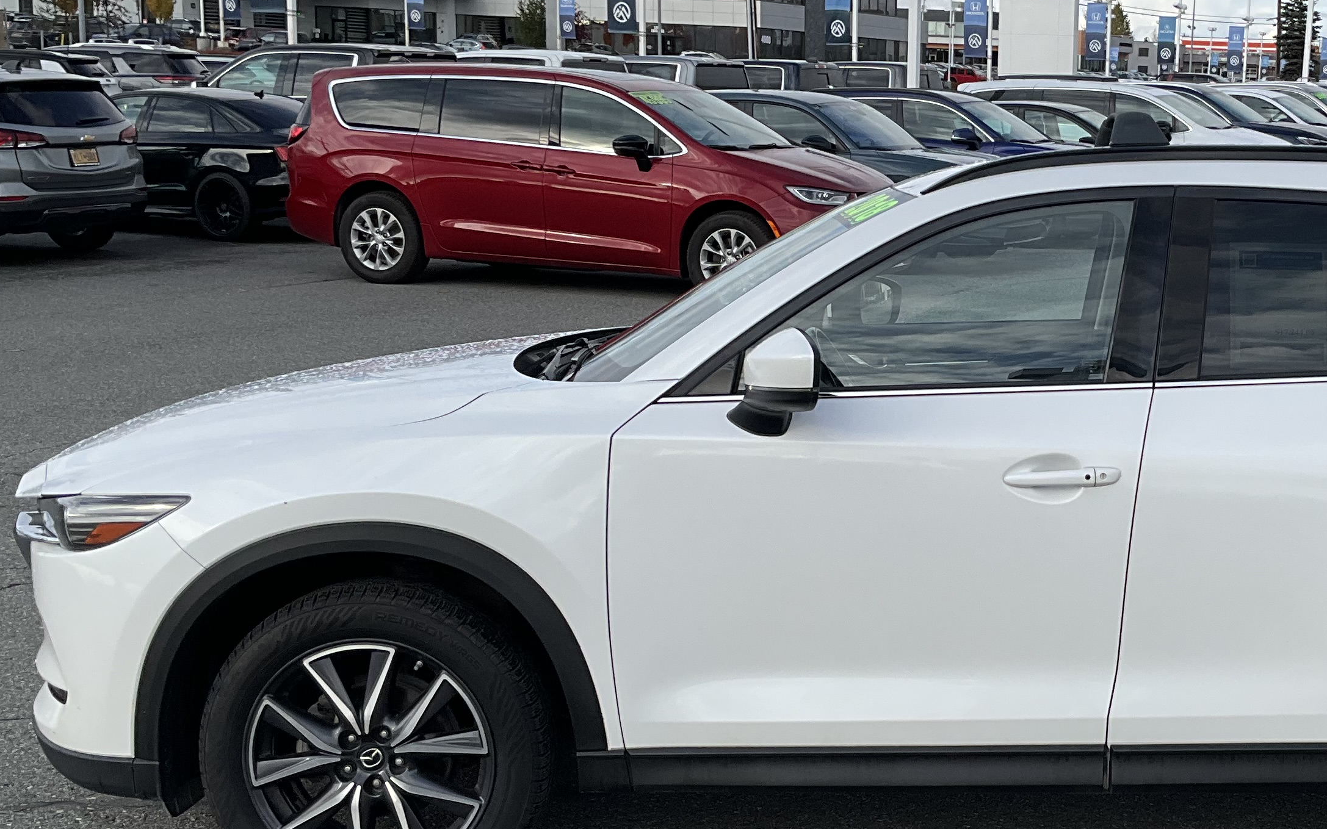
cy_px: 484
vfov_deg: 22.7
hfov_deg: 34.5
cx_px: 1069
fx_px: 2062
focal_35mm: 57
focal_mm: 3
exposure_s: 1/1055
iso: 25
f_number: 1.8
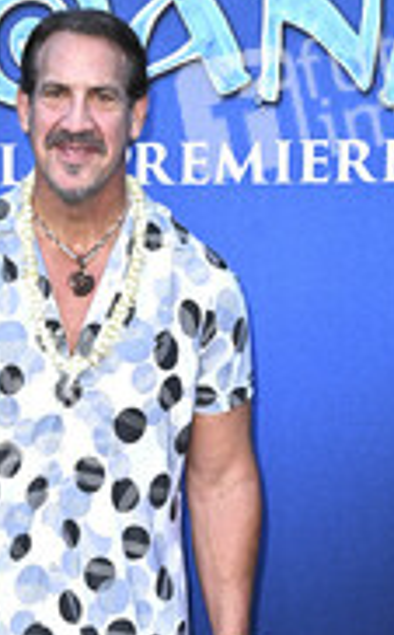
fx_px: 1588
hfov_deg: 14.0
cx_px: 38
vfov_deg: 21.8
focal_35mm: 92
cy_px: 621
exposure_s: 1/250
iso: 800
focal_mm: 41
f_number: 6.3
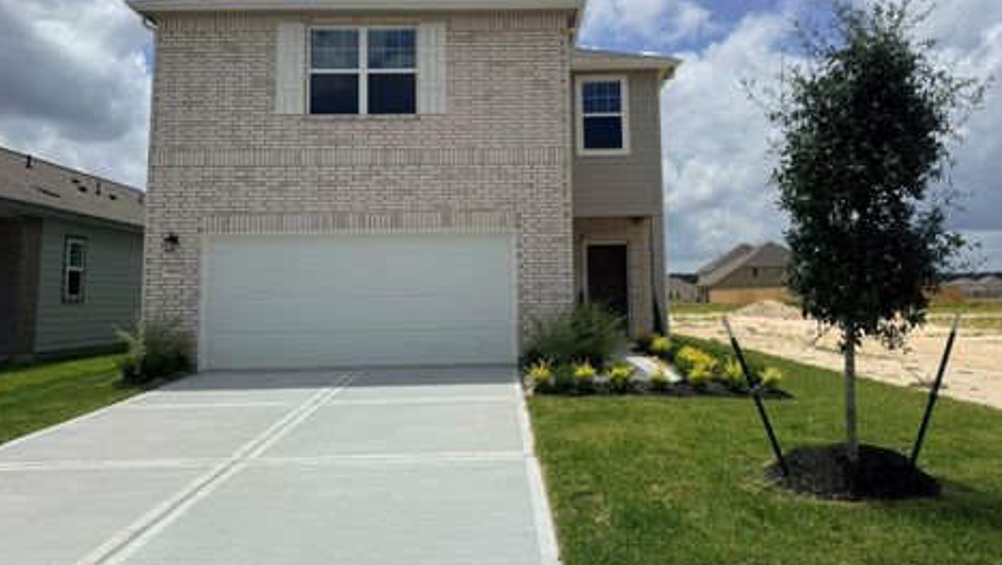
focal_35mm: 28
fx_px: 744
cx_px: 511
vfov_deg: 41.2
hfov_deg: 67.9
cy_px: 207
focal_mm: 6.76
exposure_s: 1/11905
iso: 80
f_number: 1.78
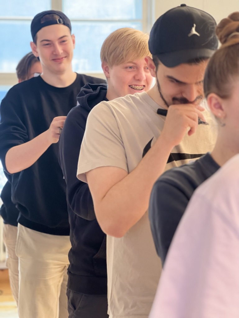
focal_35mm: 77
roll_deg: +0.2
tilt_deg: -4.7
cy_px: 159
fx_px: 708
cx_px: 120
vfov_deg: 25.3
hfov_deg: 19.2
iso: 160
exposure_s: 1/33
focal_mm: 9
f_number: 2.8
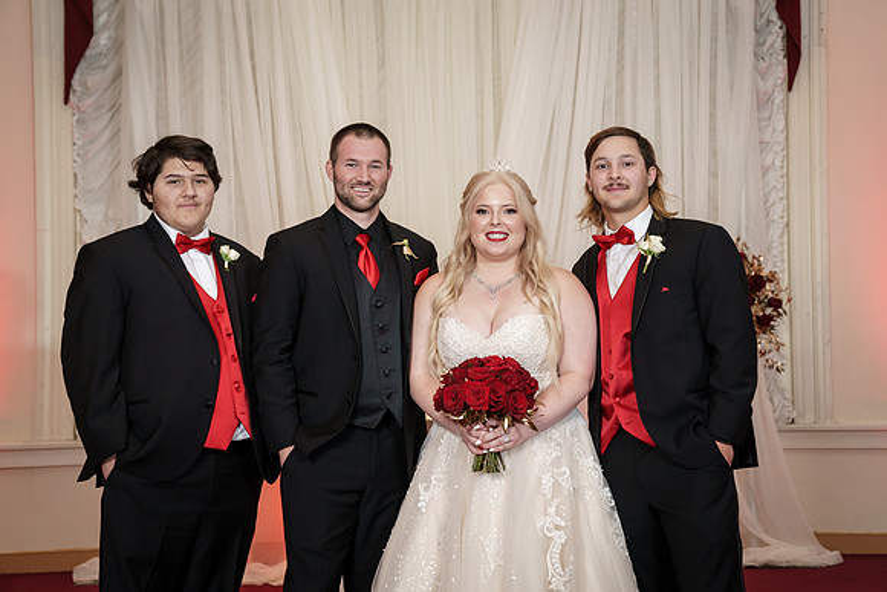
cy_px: 291
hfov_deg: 38.2
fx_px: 1280
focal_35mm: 52
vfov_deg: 26.0
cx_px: 452
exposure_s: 1/160
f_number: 4
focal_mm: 51
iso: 2000
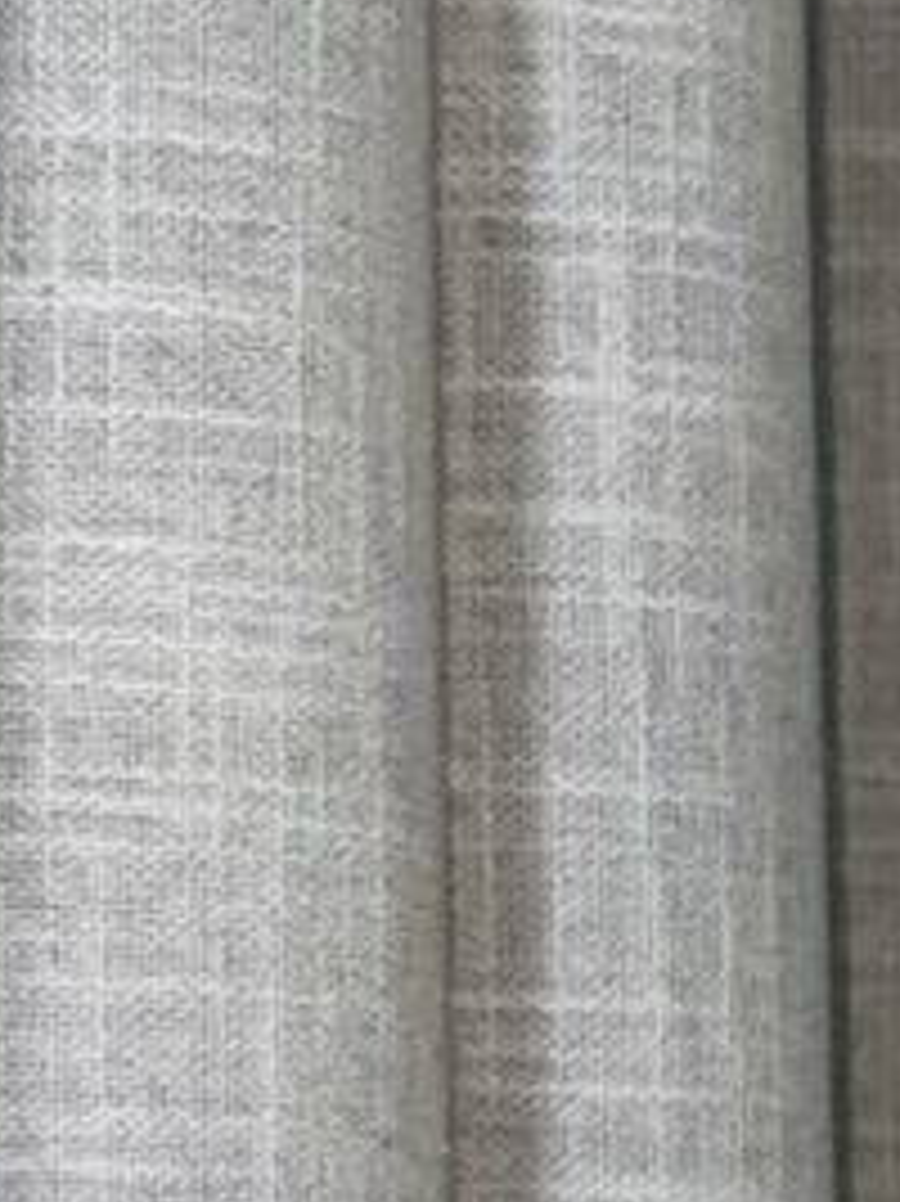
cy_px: 3097
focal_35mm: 184
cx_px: 2956
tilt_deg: -3.1
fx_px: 6384
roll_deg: -1.4
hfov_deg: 7.0
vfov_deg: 9.3
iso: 50
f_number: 1.78
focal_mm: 6.76
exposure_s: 1/104
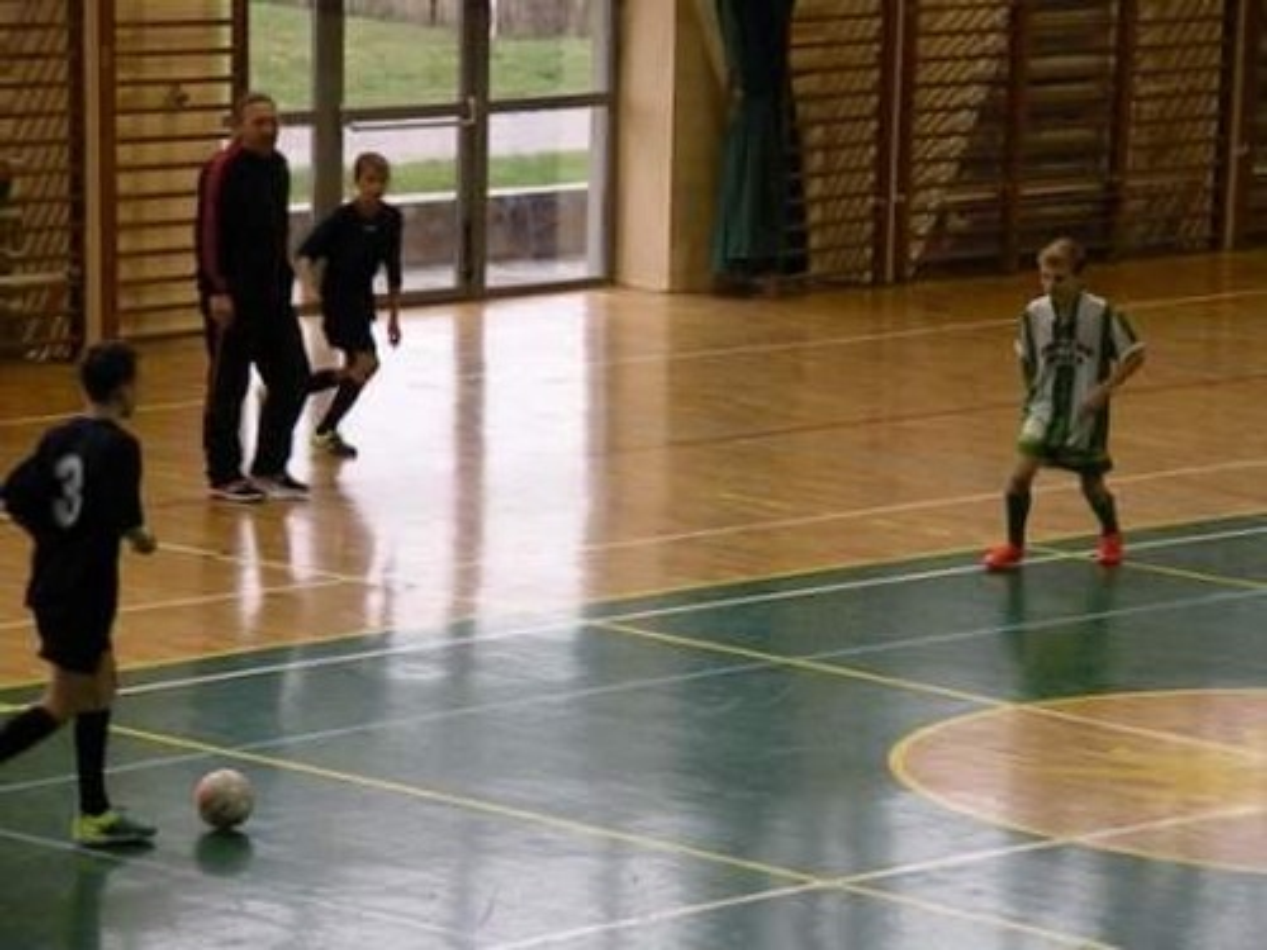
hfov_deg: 10.5
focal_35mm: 188
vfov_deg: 7.9
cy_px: 475
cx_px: 634
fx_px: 6881
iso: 1600
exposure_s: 1/114
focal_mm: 33.3
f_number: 4.5
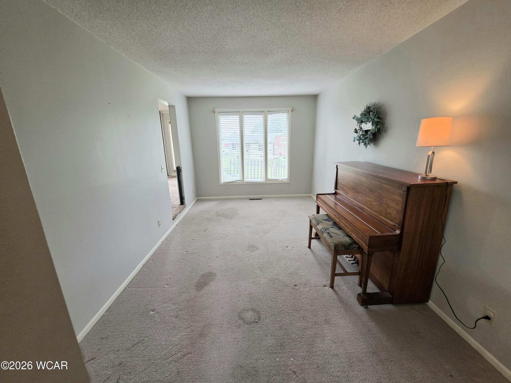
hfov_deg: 106.2
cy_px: 192
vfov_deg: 89.9
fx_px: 192
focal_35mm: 13
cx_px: 256
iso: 250
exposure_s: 1/120
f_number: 1.9
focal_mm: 2.2
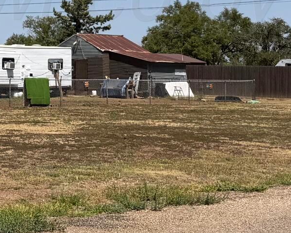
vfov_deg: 13.0
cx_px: -106
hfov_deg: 15.5
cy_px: -2
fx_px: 1008
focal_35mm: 117
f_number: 1.78
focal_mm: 6.76
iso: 80
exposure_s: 1/8130
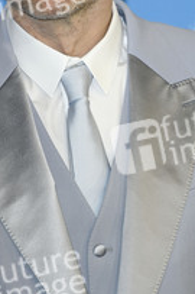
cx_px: 53
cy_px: 68
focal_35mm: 375
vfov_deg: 5.5
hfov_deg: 3.7
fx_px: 3052
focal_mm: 190
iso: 800
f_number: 5.6
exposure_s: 1/250
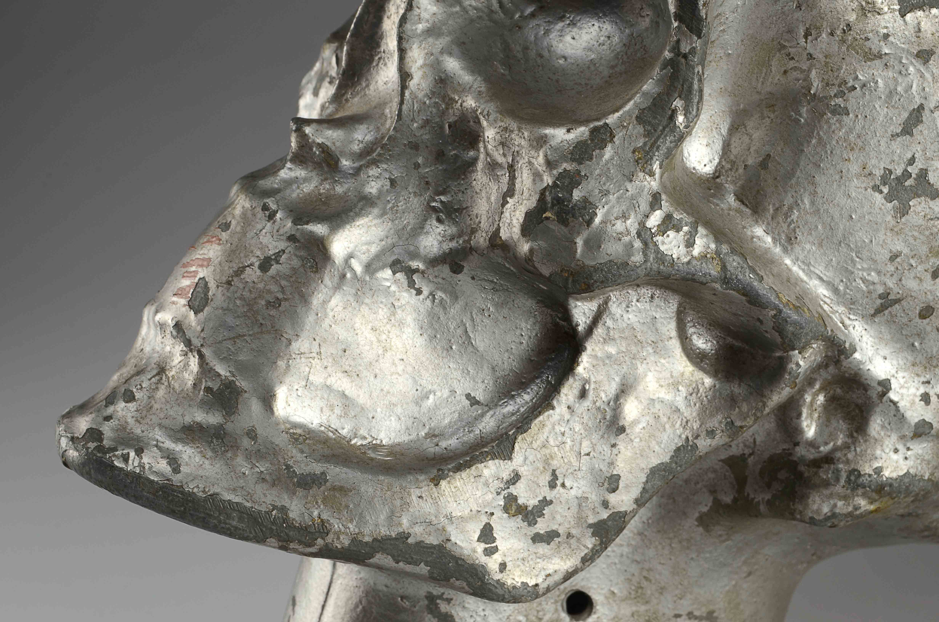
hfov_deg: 28.1
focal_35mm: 72
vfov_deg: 18.8
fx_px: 1874
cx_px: 470
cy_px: 311
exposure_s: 1/80
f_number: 18
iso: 100
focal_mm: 48
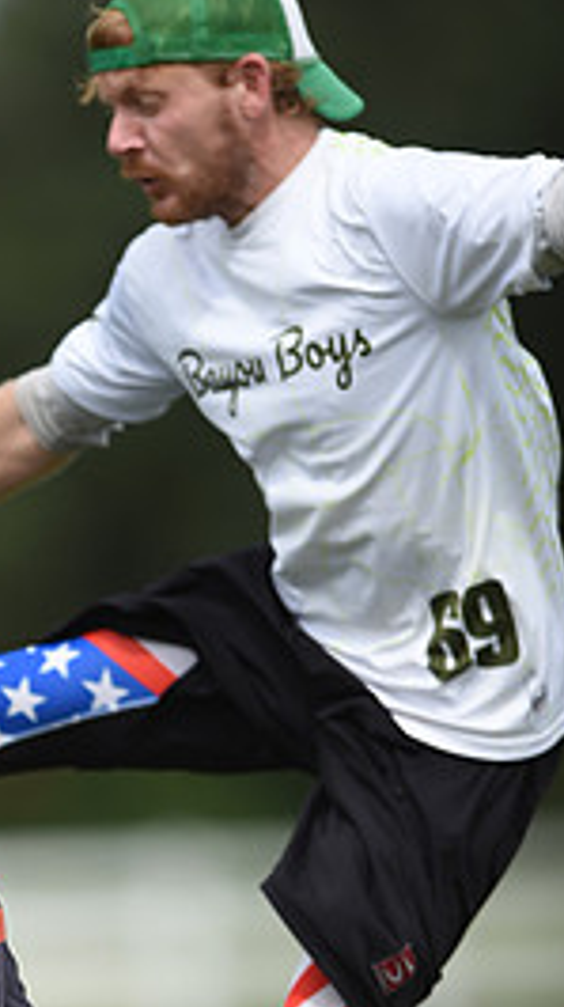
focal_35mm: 914
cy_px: 973
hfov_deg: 1.3
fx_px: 24378
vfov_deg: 2.4
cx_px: -140
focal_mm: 400
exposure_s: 1/1600
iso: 100
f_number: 2.8
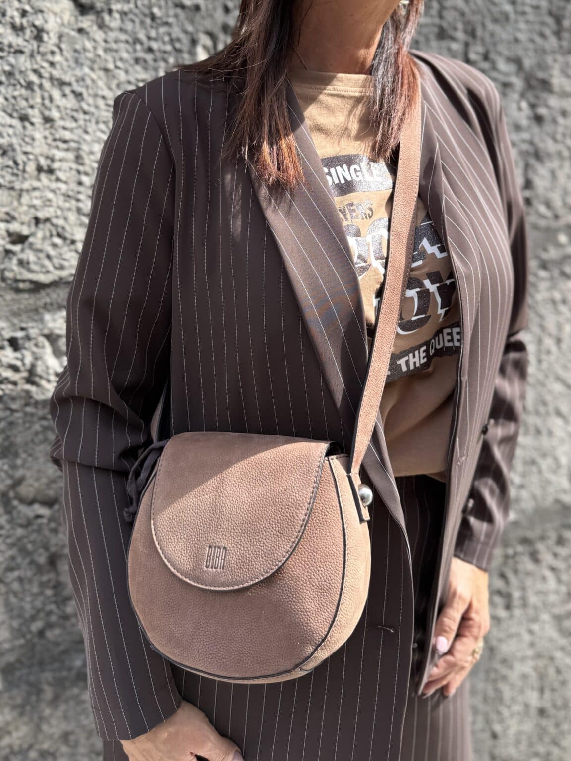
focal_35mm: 24
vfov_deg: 71.6
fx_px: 528
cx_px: 286
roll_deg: -0.1
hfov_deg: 56.8
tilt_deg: -10.9
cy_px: 380
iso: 80
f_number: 1.78
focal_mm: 6.76
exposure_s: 1/805
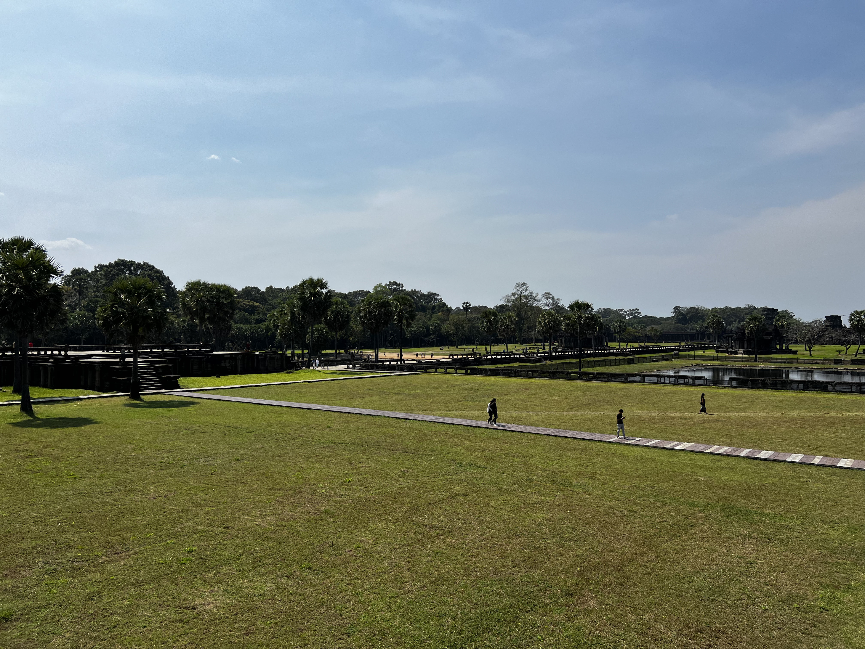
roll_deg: +0.2
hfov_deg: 67.3
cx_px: 432
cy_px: 324
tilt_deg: +0.2
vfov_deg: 53.1
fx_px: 650
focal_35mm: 26
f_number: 1.5
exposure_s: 1/9434
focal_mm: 5.7
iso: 50
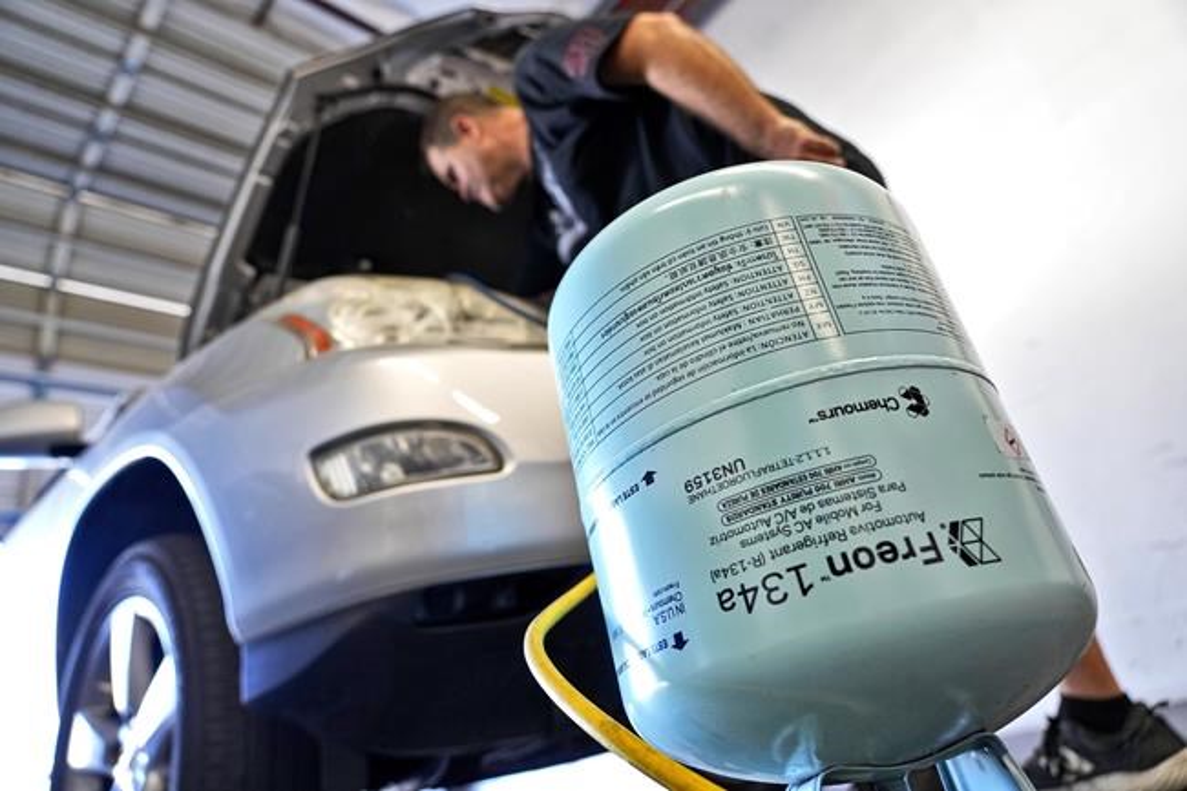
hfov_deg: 73.8
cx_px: 594
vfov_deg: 53.1
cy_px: 396
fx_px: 791
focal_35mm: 24
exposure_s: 1/125
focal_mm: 24
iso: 2000
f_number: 4
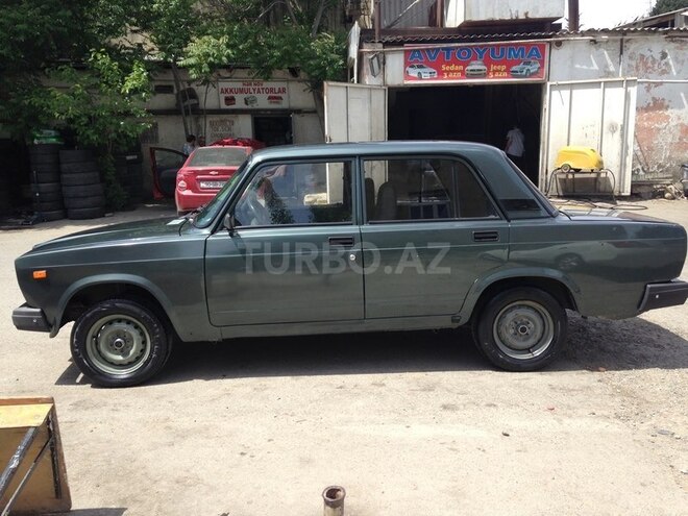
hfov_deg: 55.4
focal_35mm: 33
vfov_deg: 42.9
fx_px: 656
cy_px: 258
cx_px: 344
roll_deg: -0.3
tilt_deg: -9.1
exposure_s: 1/834
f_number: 2.4
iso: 50
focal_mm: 4.12
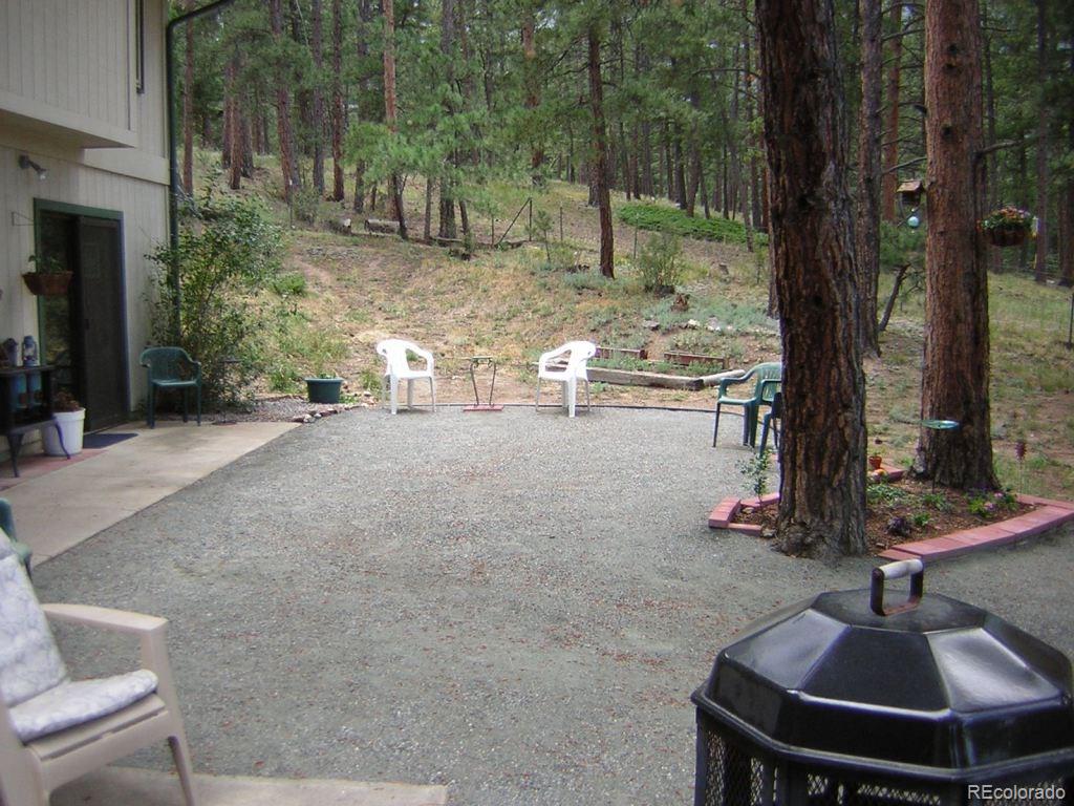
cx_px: 537
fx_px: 1117
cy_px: 403
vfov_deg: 39.7
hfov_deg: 51.4
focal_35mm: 36
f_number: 2.6
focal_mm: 4.7
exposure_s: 1/134
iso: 50
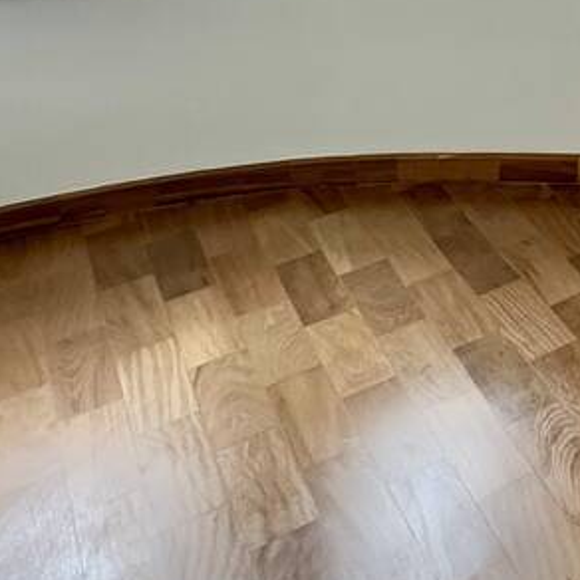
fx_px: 1156
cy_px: -419
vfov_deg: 20.9
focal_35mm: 61
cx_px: 1043
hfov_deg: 20.2
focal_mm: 2.22
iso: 40
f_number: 2.2
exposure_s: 1/282
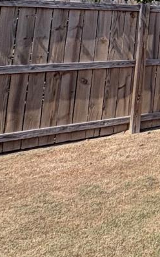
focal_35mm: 56
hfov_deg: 11.8
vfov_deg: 33.1
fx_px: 391
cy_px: -3
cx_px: 471
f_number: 2.2
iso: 40
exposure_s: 1/2146
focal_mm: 2.22
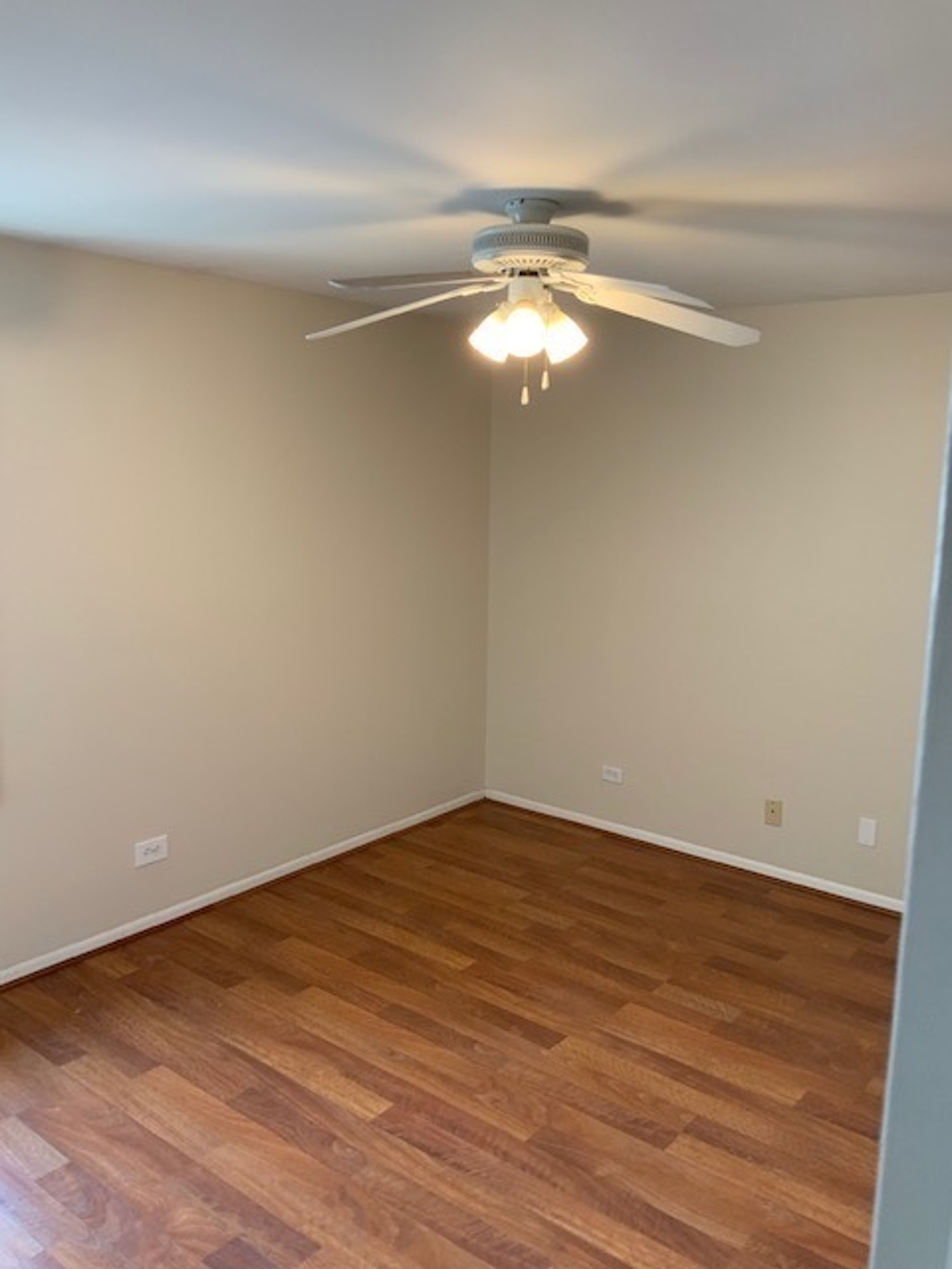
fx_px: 1063
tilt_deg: -9.0
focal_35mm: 29
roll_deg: -1.3
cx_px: 476
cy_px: 634
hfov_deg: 48.2
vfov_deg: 61.7
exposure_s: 1/60
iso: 80
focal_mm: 3
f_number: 1.8
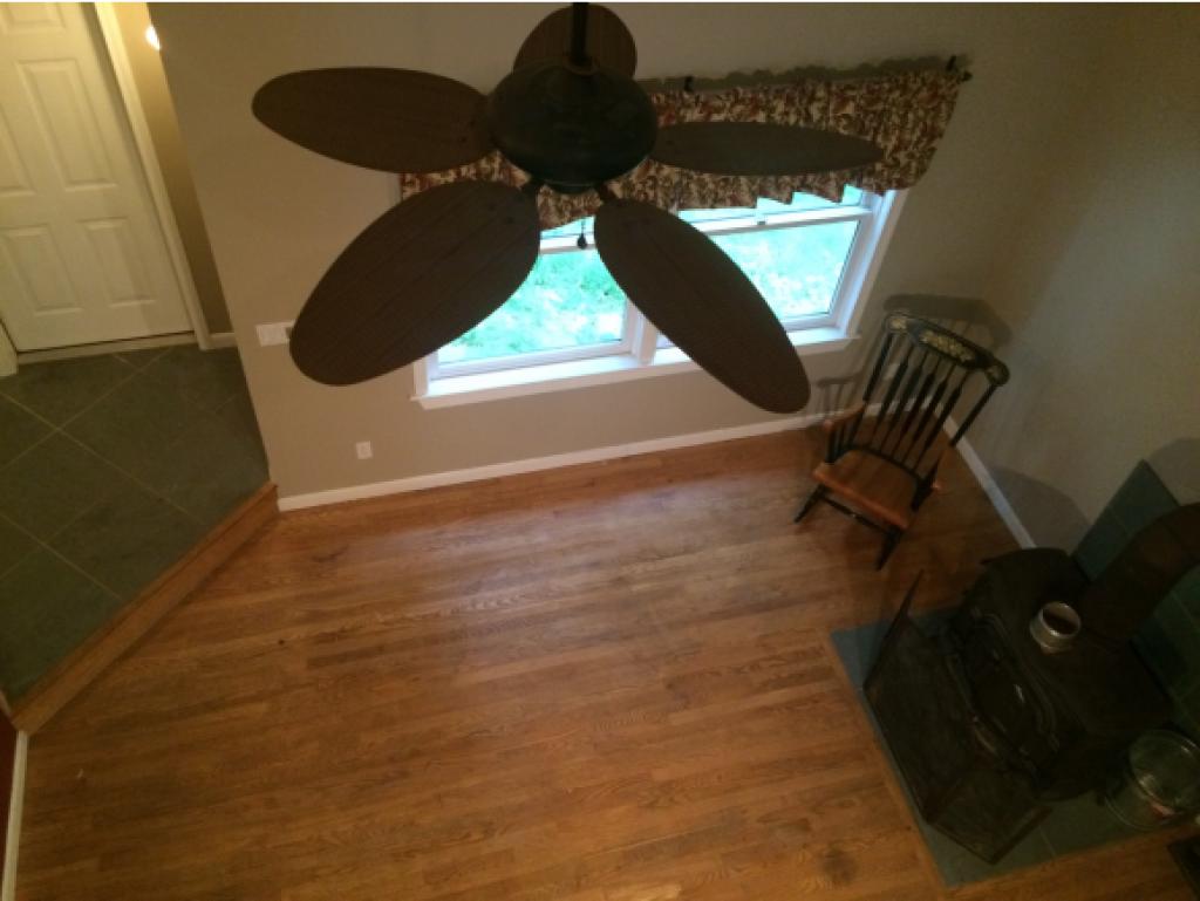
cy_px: 450
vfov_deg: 48.3
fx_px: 1006
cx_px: 600
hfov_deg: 61.6
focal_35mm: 29
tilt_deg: -50.2
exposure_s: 1/20
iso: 320
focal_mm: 4.15
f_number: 2.2
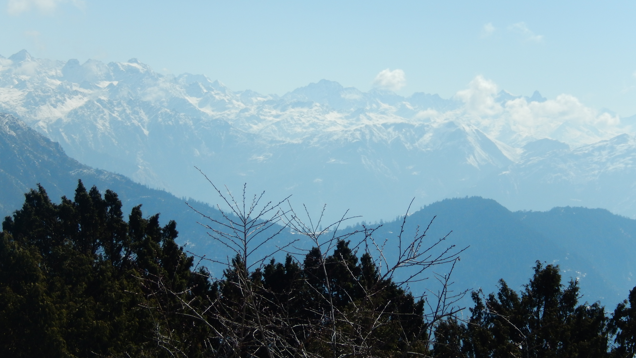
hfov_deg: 18.6
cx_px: 319
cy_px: 177
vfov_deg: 10.5
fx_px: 1939
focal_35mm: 115
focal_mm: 18.9
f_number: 5.3
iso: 125
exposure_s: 1/1000
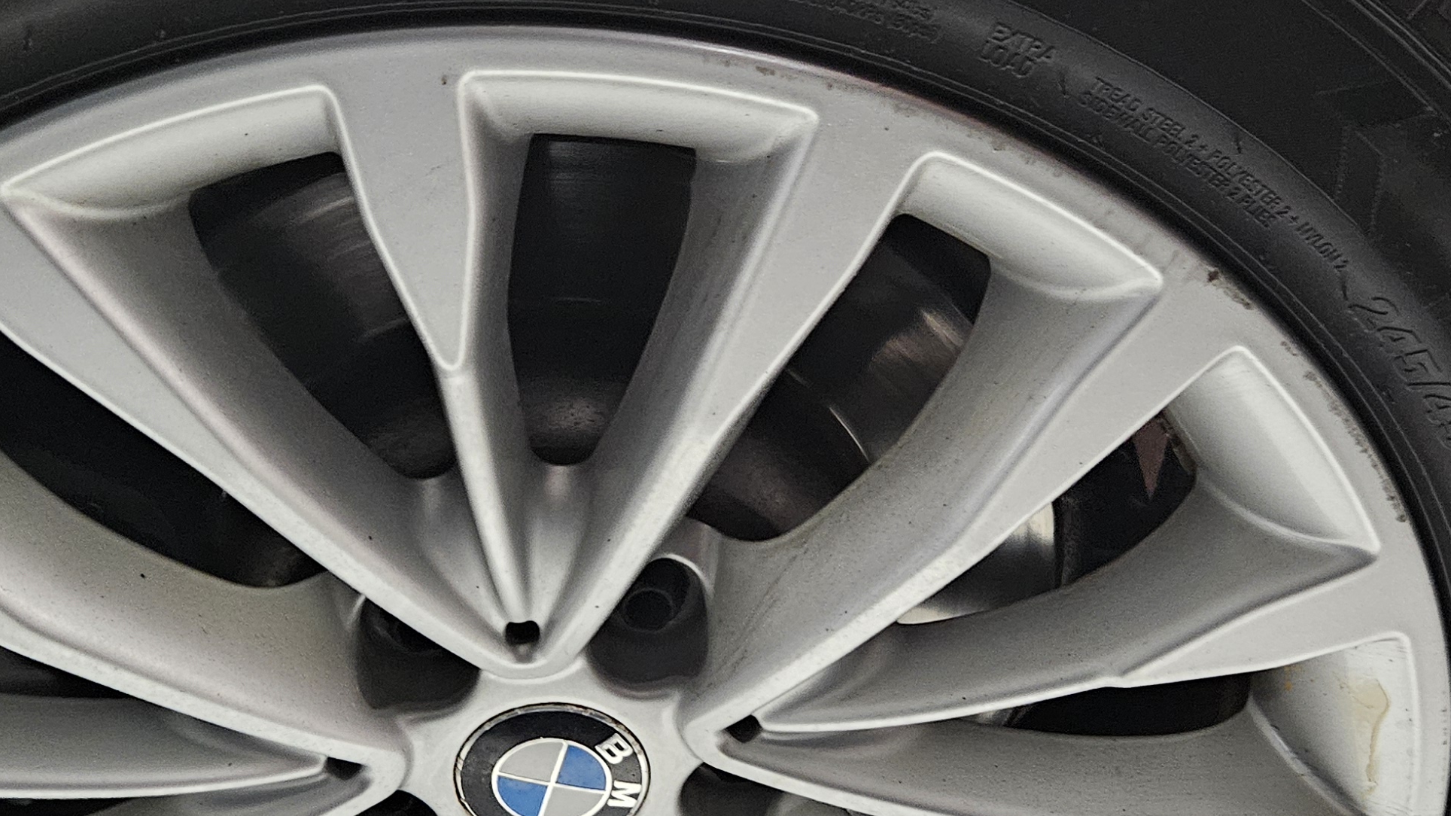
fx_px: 2000
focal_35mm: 52
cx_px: 718
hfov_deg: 39.9
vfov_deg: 23.0
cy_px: 459
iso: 800
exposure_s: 1/24
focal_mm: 5.4
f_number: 1.8
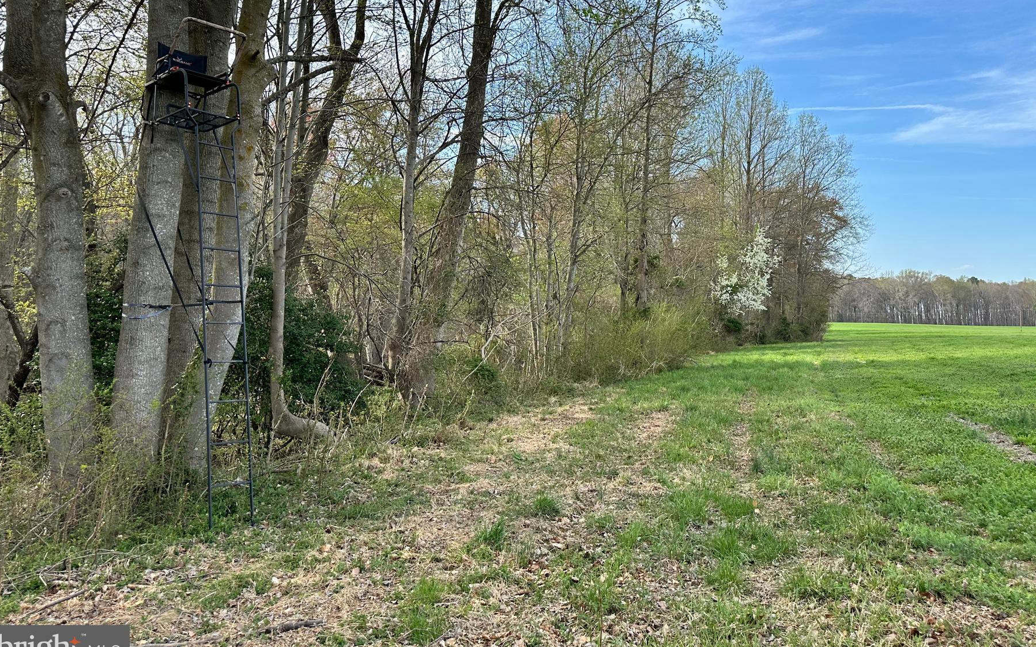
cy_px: 230
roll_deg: -1.4
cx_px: 576
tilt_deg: +7.1
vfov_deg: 42.7
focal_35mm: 29
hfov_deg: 64.5
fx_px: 819
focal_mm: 6.86
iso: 80
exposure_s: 1/2203
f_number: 1.78
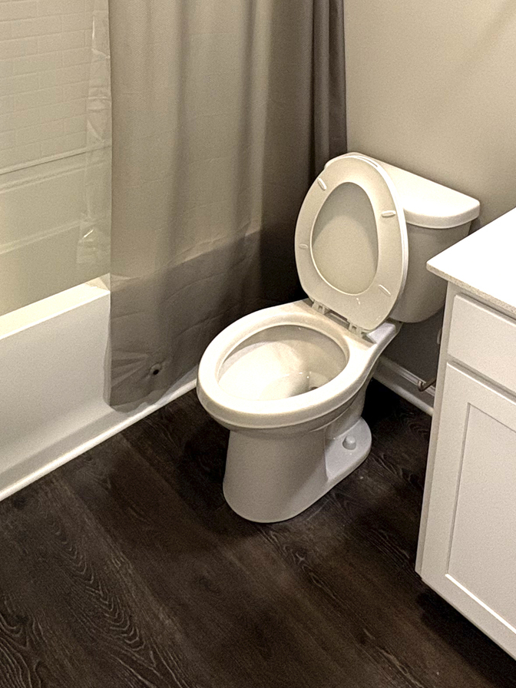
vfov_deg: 45.6
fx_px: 716
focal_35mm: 36
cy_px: 48
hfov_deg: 39.7
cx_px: 249
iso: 200
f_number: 2.2
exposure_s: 1/60
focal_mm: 2.22
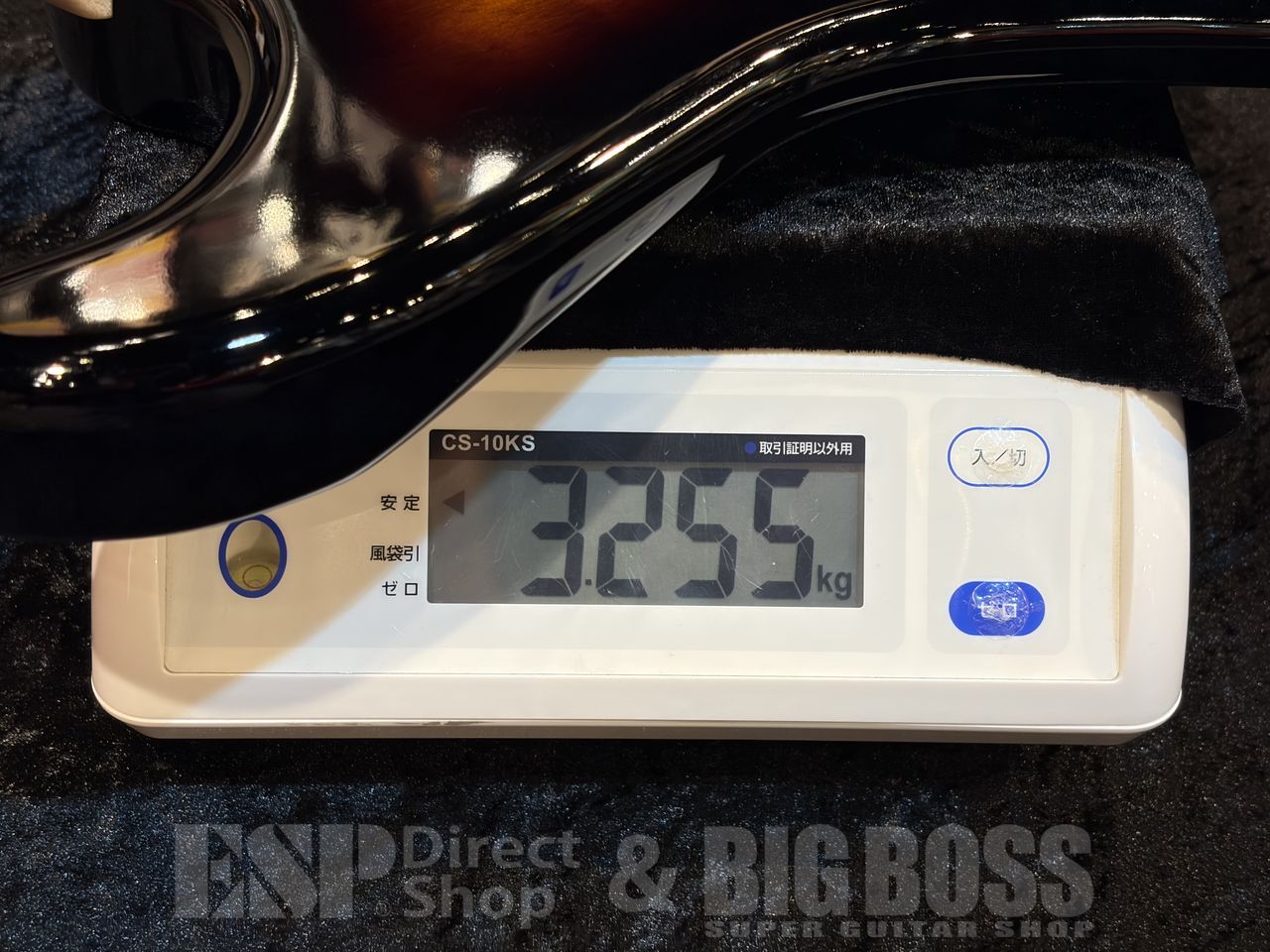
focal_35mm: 52
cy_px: 476
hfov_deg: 36.8
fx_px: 1908
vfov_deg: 28.0
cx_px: 635
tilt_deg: -51.0
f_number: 1.6
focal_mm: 5.96
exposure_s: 1/60
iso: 64
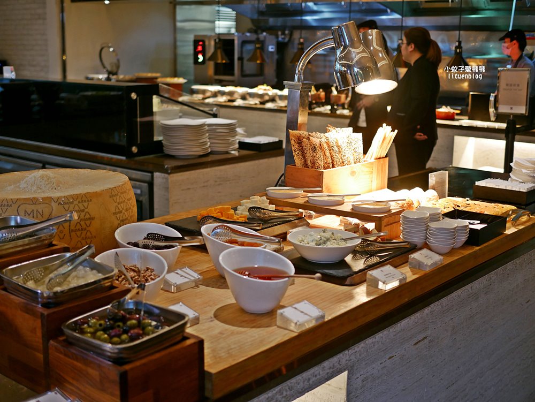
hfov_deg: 38.2
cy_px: 201
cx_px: 268
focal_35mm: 50
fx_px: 773
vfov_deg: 29.1
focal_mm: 25
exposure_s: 1/60
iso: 320
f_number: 1.8
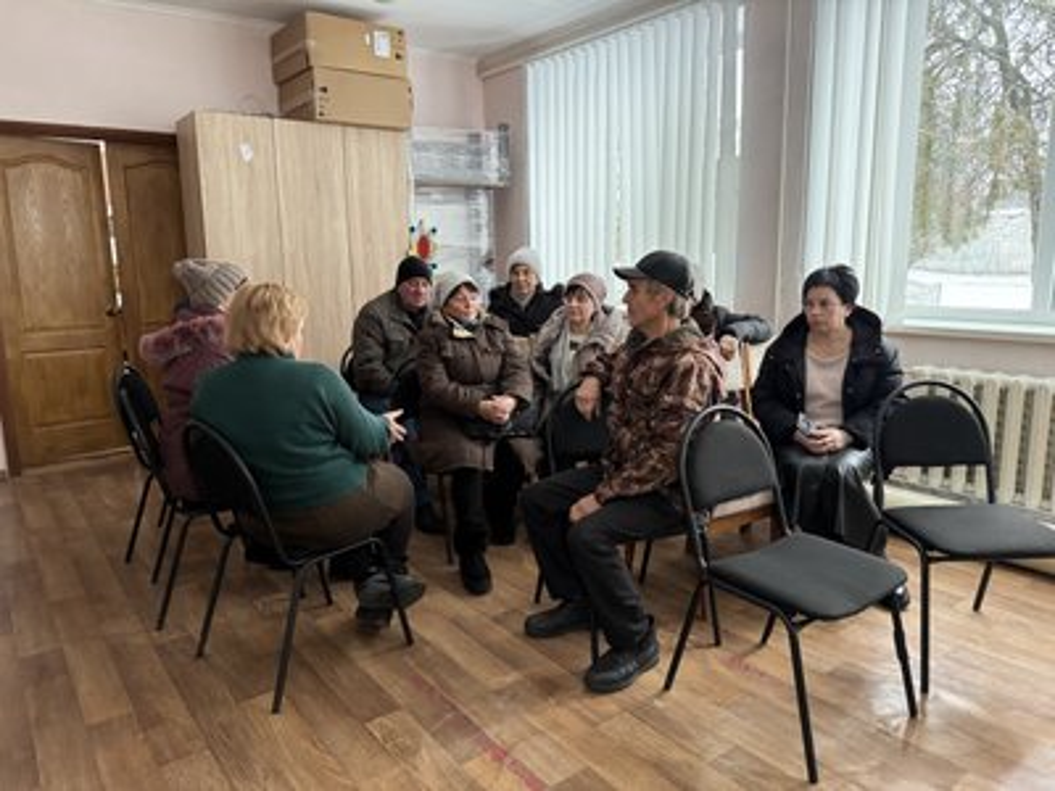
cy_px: 396
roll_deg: -0.2
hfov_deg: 71.6
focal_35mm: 24
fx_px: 731
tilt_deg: -11.6
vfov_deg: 56.8
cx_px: 528
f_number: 1.78
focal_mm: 6.76
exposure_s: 1/60
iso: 640
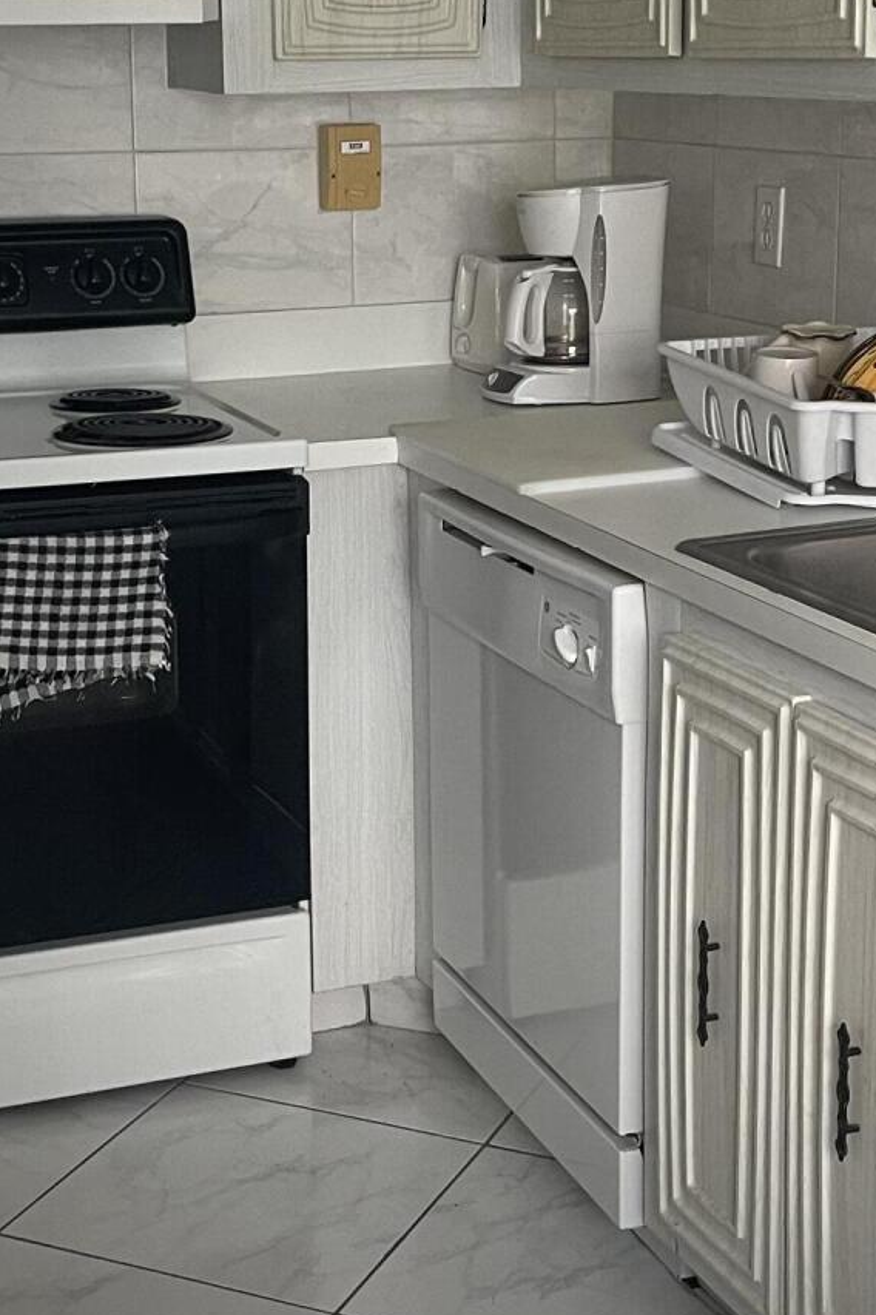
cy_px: 560
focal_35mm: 61
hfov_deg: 22.2
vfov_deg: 32.8
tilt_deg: -12.0
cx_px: 366
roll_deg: +1.8
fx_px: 2228
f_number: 1.6
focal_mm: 5.1
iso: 125
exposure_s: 1/74
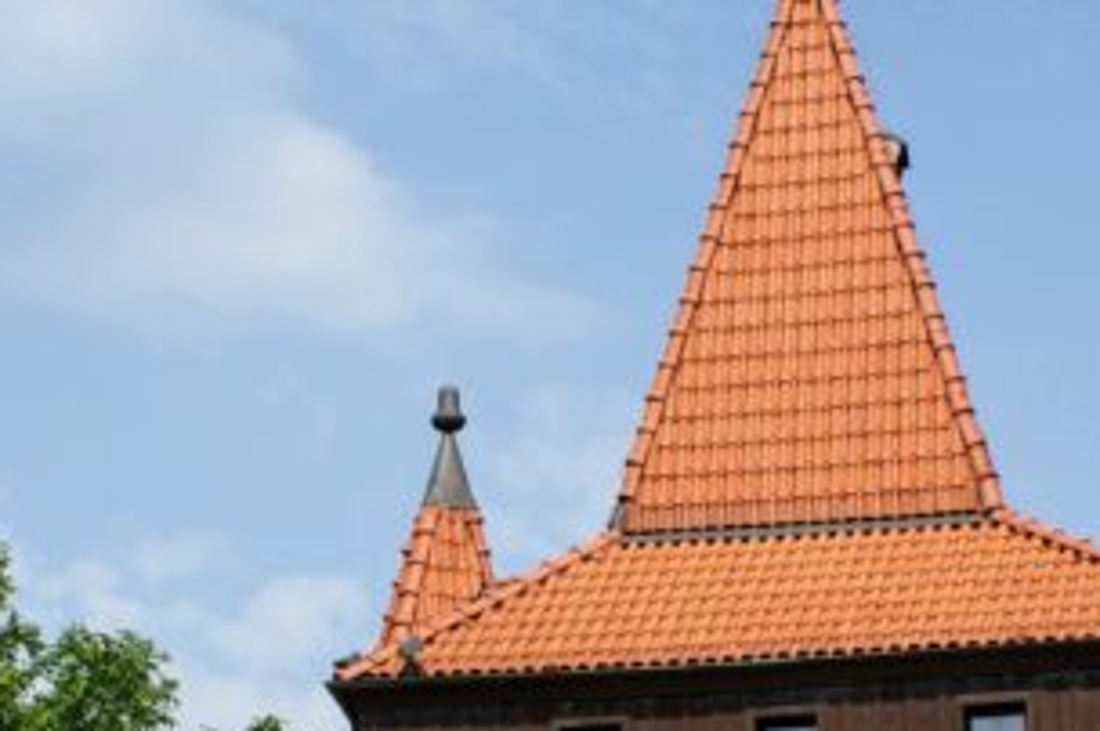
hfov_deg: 18.4
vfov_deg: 12.2
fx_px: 3388
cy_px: 653
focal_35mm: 111
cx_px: 510
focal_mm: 22
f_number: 10
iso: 100
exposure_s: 1/250
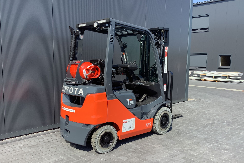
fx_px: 224
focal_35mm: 33
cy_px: 87
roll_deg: -0.1
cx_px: 125
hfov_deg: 57.2
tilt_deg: -6.7
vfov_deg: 40.0
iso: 25
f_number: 2.4
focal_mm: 3.3
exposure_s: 1/631
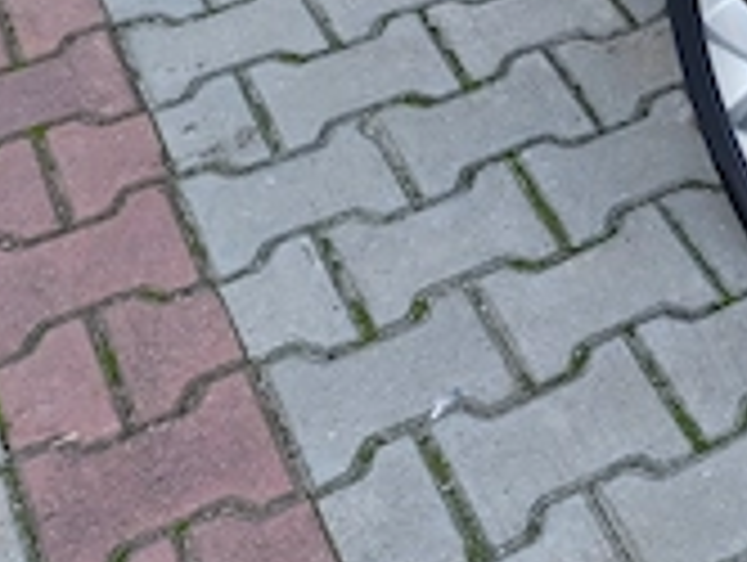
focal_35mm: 83
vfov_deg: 16.1
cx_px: 1080
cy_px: -319
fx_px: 1794
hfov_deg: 20.5
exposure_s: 1/100
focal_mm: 6.14
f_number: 1.65
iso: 80
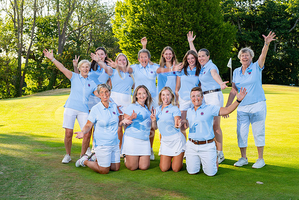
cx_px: 150
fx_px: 474
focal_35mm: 57
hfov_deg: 35.0
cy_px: 100
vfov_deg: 23.8
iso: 100
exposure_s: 1/60
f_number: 9
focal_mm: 57
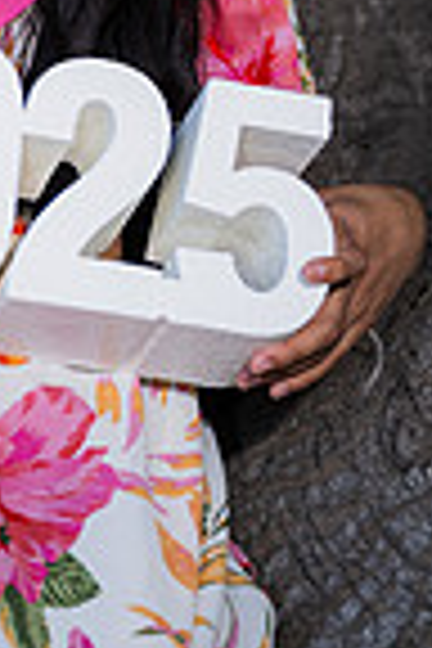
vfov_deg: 11.9
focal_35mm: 166
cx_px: 27
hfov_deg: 8.2
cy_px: -248
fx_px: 2988
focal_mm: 53
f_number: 2.8
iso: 100
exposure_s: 1/400
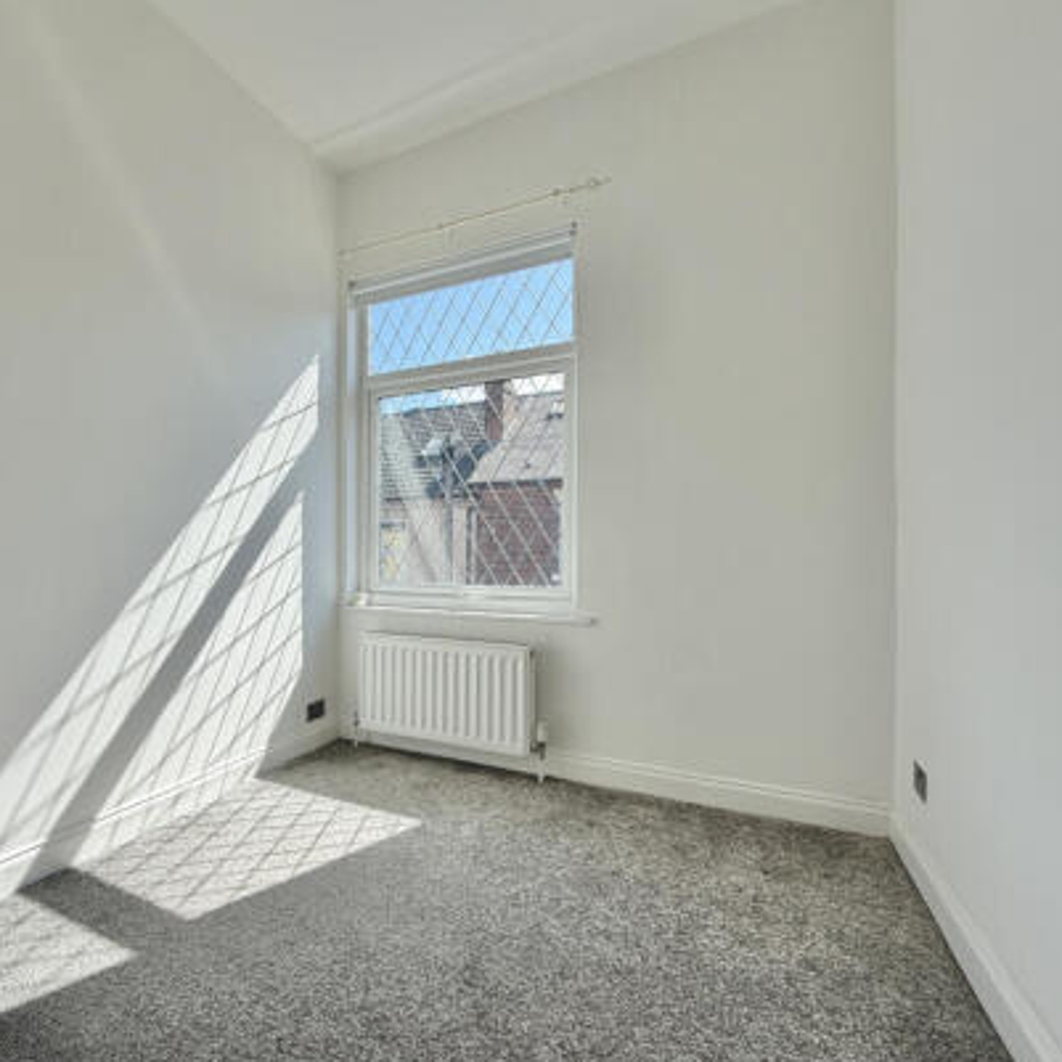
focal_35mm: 18
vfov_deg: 80.7
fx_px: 625
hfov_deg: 78.5
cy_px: 552
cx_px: 367
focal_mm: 2.22
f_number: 2.2
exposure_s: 1/254
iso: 40
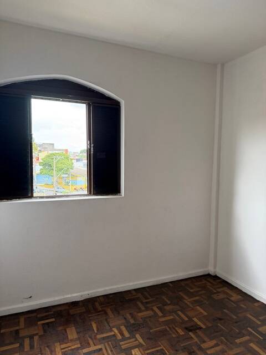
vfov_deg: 71.6
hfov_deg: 56.8
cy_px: 178
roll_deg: -1.0
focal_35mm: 24
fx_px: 246
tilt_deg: -3.7
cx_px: 133
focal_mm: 6.76
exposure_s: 1/162
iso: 200
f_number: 1.78
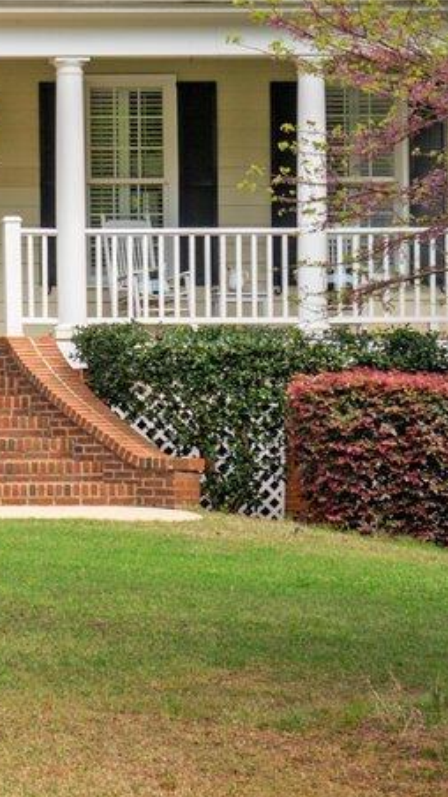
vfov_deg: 12.9
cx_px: -563
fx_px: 3508
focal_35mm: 166
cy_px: 144
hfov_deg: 7.0
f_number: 4.5
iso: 100
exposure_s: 1/60
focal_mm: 35
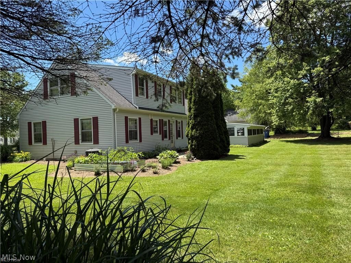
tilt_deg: +0.6
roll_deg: +1.6
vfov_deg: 56.8
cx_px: 176
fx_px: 243
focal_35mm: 24
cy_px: 132
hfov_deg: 71.6
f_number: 1.78
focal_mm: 6.76
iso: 80
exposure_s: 1/2169
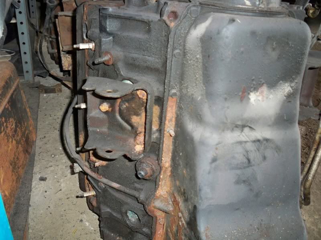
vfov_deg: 40.7
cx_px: 160
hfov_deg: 52.6
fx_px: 325
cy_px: 120
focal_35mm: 35
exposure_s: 1/30
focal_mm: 6.3
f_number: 3.1
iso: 200
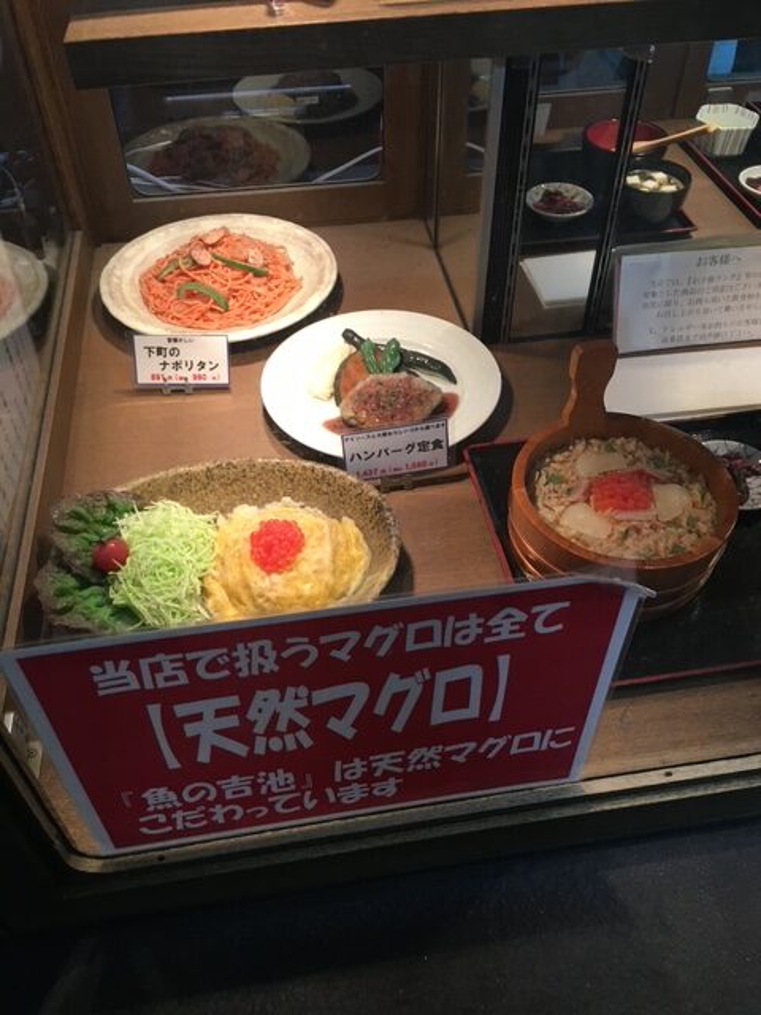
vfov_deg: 61.7
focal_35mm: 29
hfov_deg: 48.2
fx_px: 850
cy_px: 508
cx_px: 380
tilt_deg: -45.8
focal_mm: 4.15
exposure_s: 1/30
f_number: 2.2
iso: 100
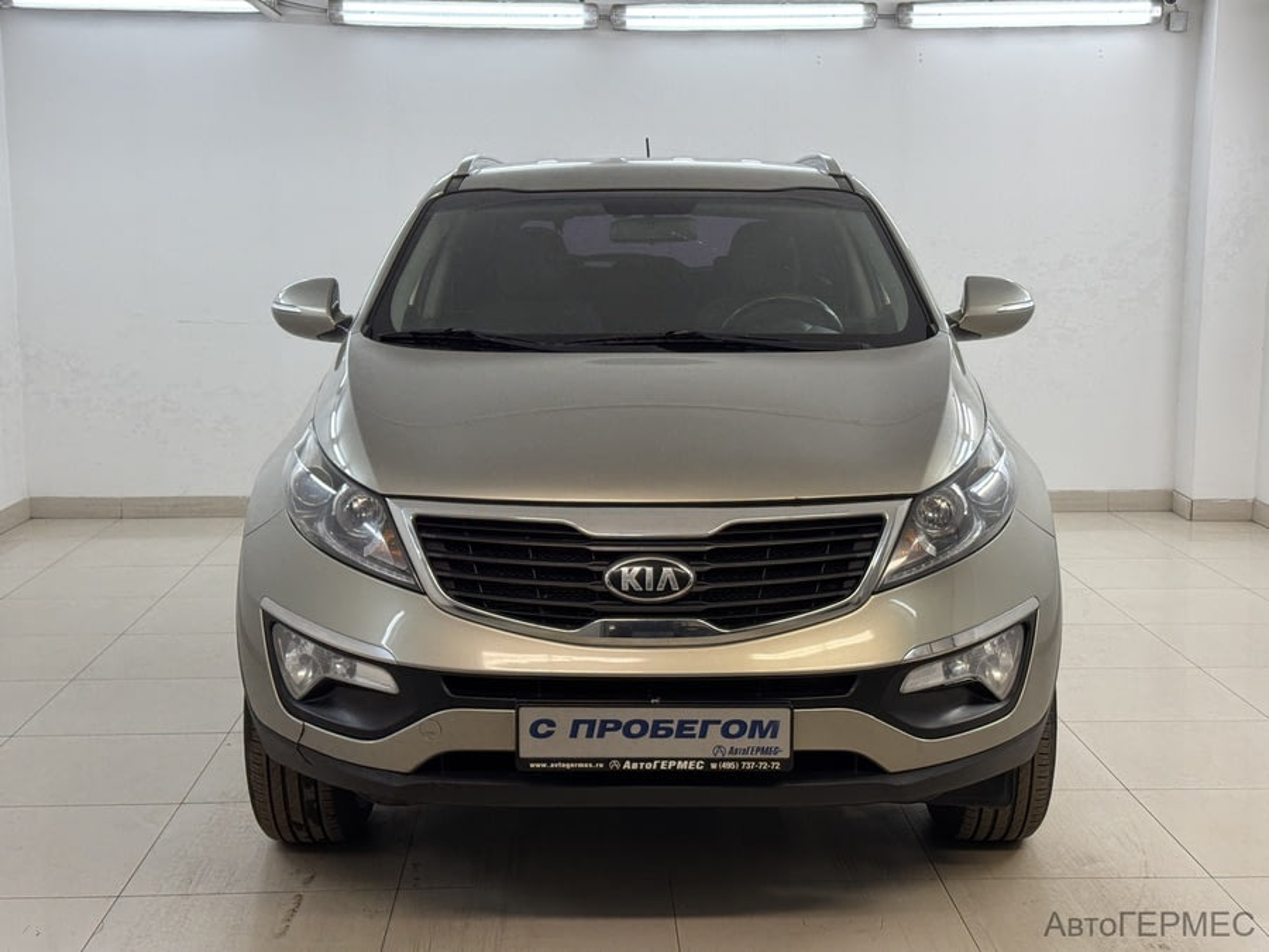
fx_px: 1760
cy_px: 476
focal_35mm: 48
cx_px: 634
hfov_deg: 39.7
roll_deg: -0.9
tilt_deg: -10.6
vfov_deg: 30.3
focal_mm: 6.76
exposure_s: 1/100
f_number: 1.78
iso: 80
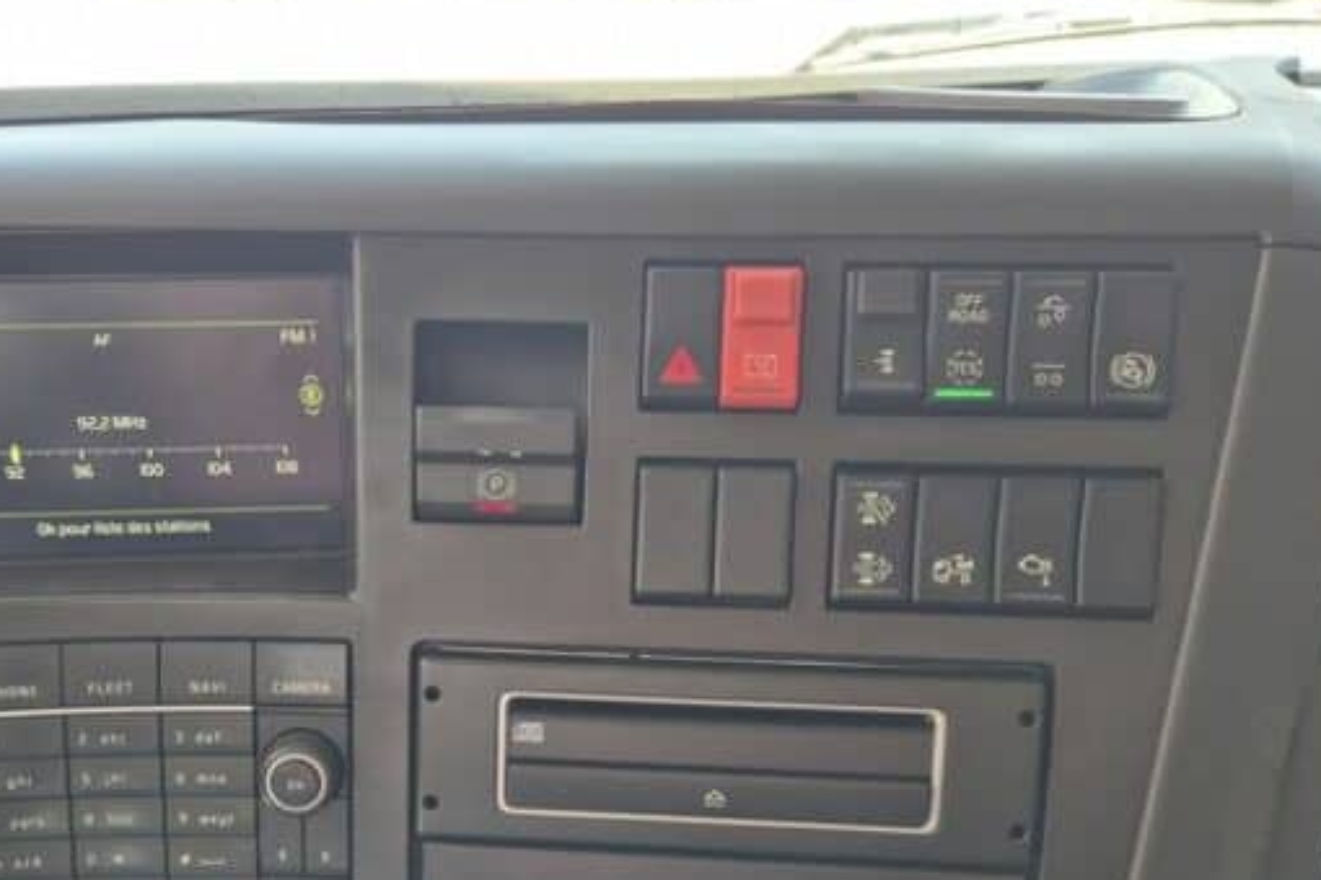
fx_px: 1321
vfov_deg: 36.0
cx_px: 526
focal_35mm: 36
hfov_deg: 52.8
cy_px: 665
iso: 160
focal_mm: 5.4
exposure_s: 1/180
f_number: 1.8
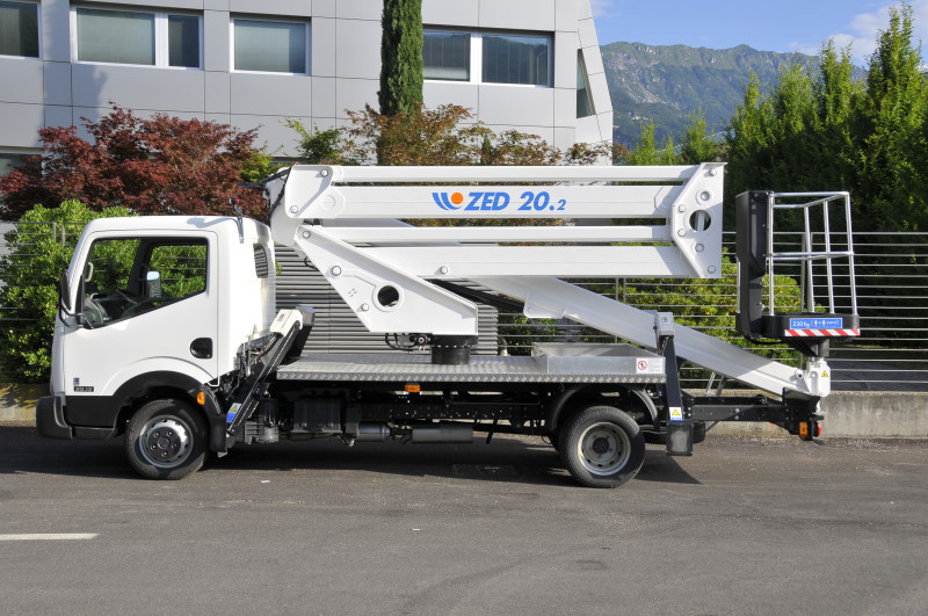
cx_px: 464
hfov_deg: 45.0
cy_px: 308
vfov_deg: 30.8
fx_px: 1120
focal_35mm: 44
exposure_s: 1/320
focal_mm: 29
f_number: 9
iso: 200
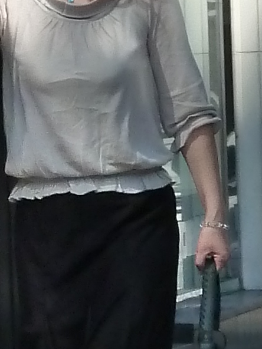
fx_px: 9335
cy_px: 272
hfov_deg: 1.6
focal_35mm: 925
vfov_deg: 2.1
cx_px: -442
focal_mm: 22.5
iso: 200
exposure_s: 1/500
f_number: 5
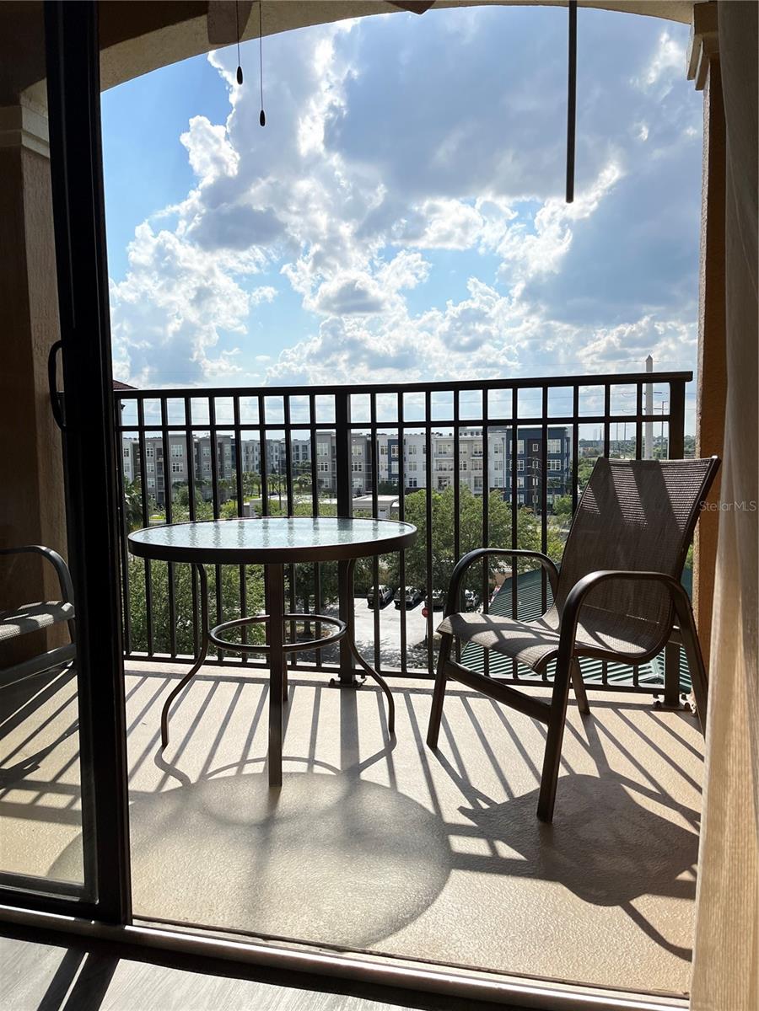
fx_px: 760
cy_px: 506
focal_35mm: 26
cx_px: 380
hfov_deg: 53.1
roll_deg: +0.0
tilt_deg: -5.3
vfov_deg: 67.3
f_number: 1.6
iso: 50
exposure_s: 1/7353
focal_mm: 5.1
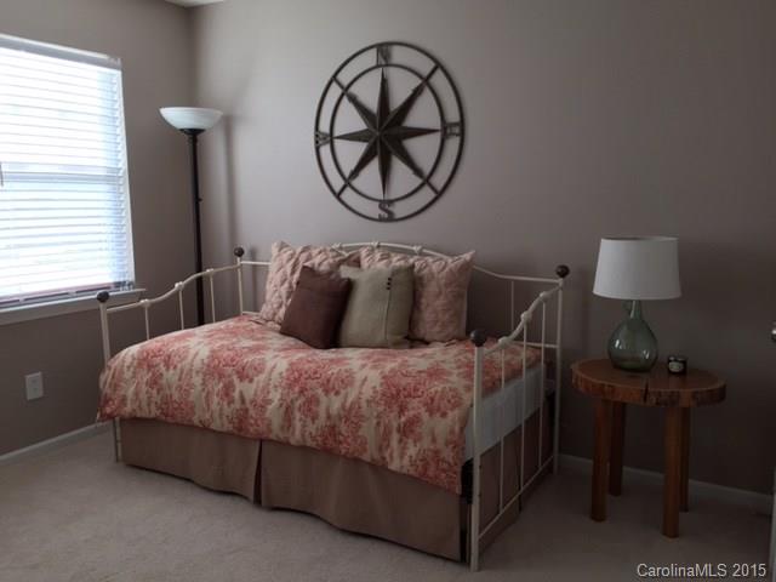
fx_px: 650
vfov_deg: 48.2
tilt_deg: -7.0
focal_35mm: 29
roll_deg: +0.5
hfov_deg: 61.7
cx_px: 388
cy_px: 291
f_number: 2.2
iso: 32
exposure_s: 1/60
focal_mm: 4.15
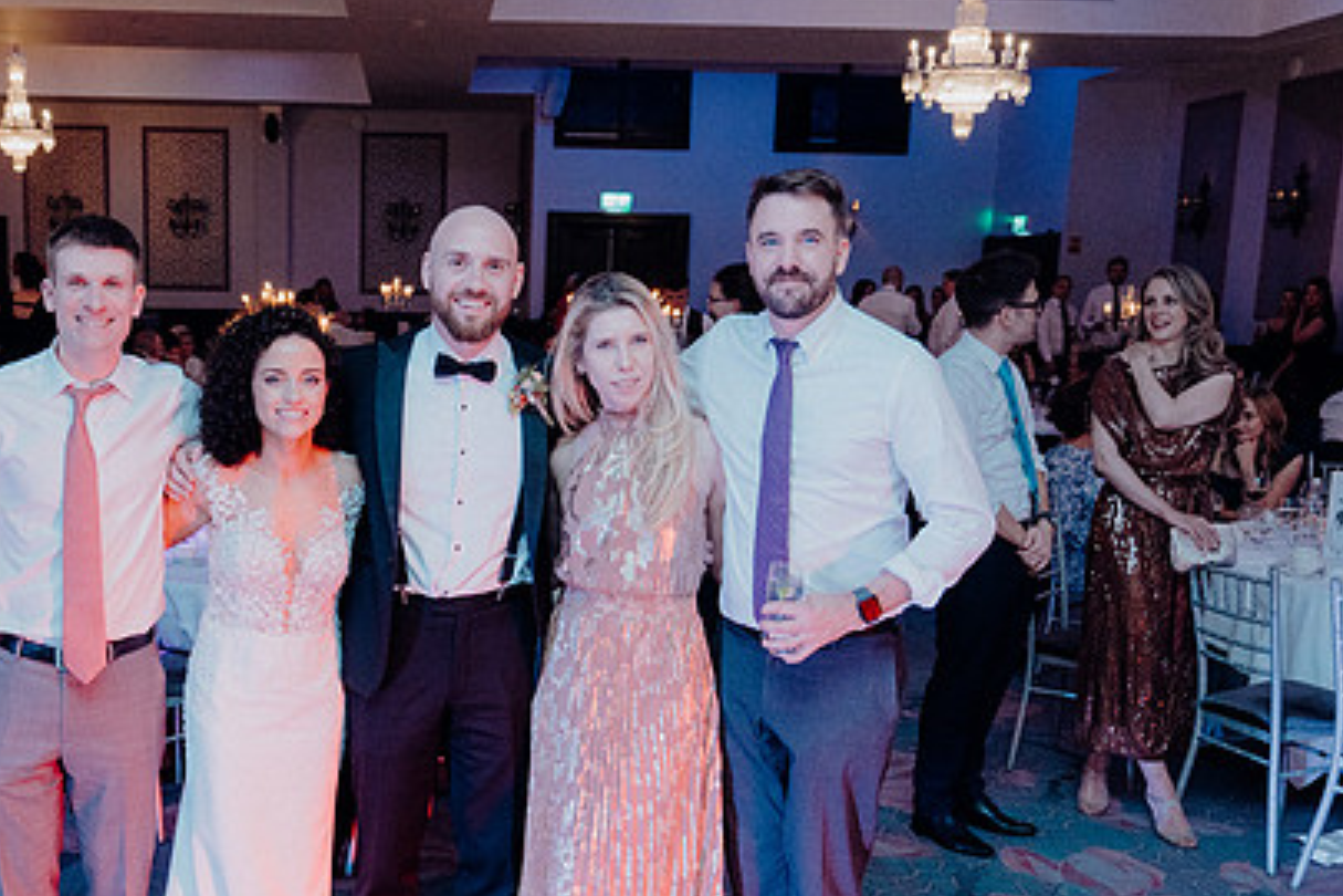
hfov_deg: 44.8
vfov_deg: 31.0
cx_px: 458
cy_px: 589
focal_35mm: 43
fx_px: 1604
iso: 2500
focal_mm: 30
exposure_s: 1/160
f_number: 3.5
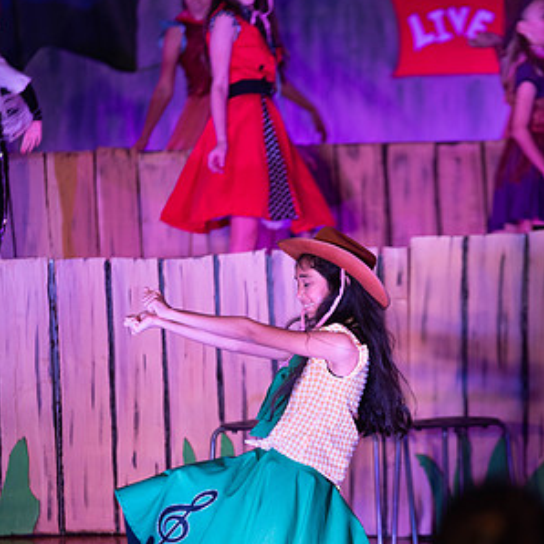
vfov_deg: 7.2
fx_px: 4338
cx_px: 272
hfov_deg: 7.2
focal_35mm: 244
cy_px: 400
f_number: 2.8
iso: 1100
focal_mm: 190
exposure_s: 1/200
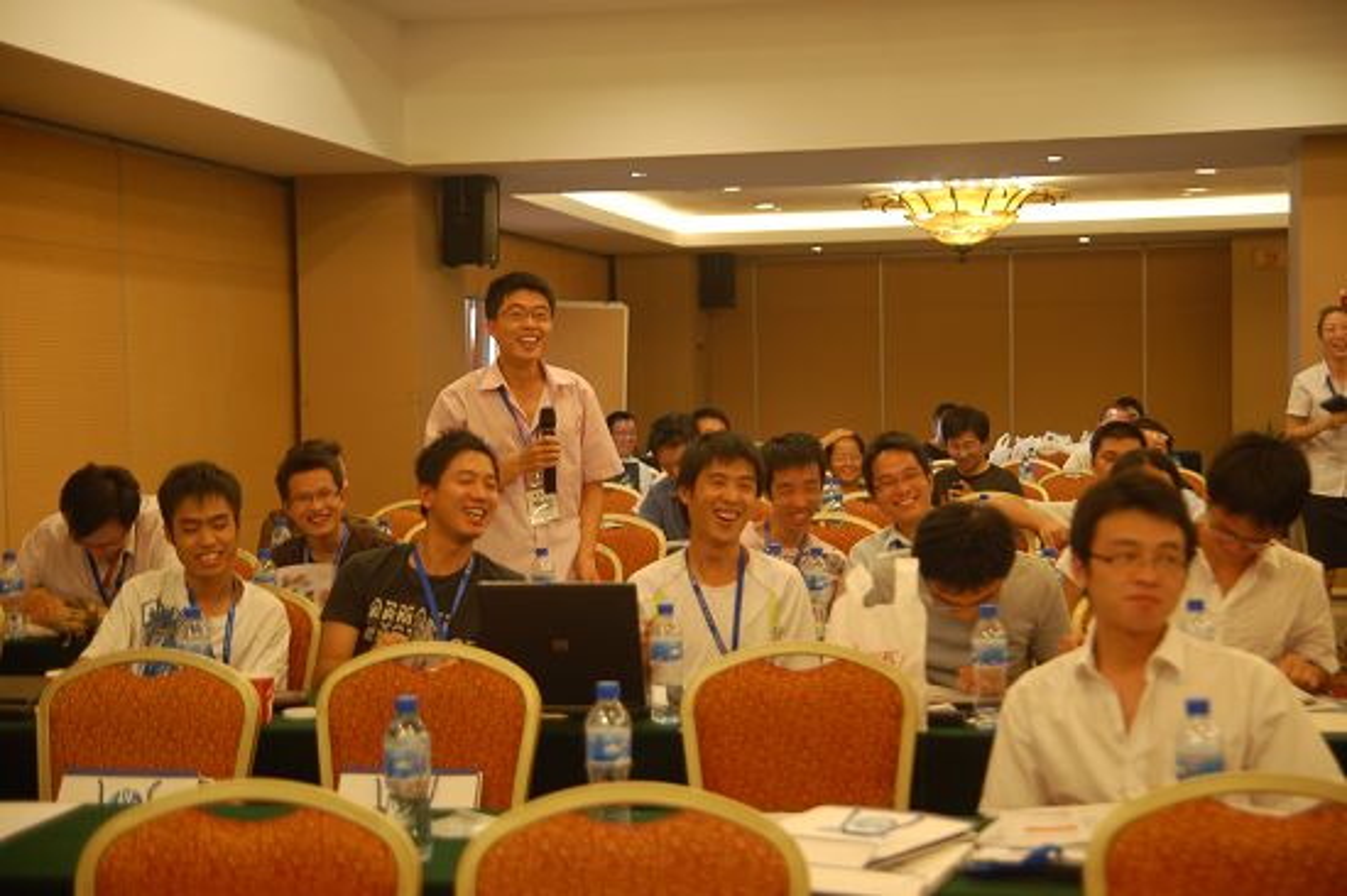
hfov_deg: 33.4
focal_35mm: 60
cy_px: 448
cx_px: 674
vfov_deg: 22.6
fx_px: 2244
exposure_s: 1/30
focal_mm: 40
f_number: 2.8
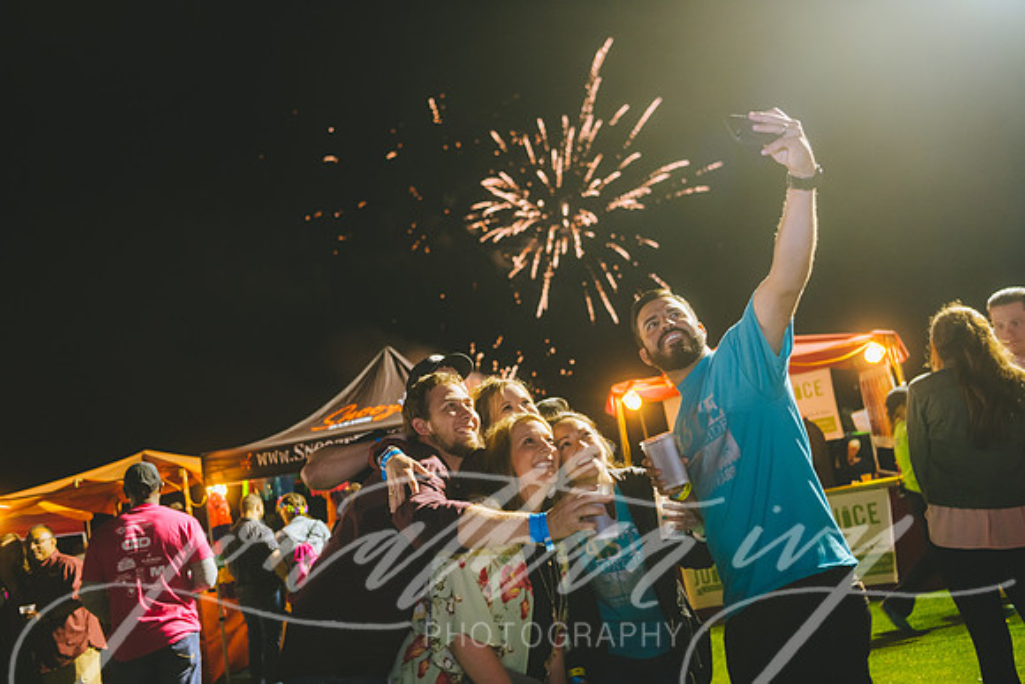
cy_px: 342
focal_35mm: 35
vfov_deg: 37.9
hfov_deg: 54.4
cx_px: 512
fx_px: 997
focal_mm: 35
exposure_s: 1/100
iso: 800
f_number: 2.8
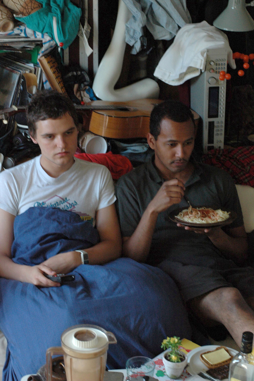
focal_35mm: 75
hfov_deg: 18.1
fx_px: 795
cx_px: 127
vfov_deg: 27.0
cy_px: 190
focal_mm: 50
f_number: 6.3
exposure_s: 1/30
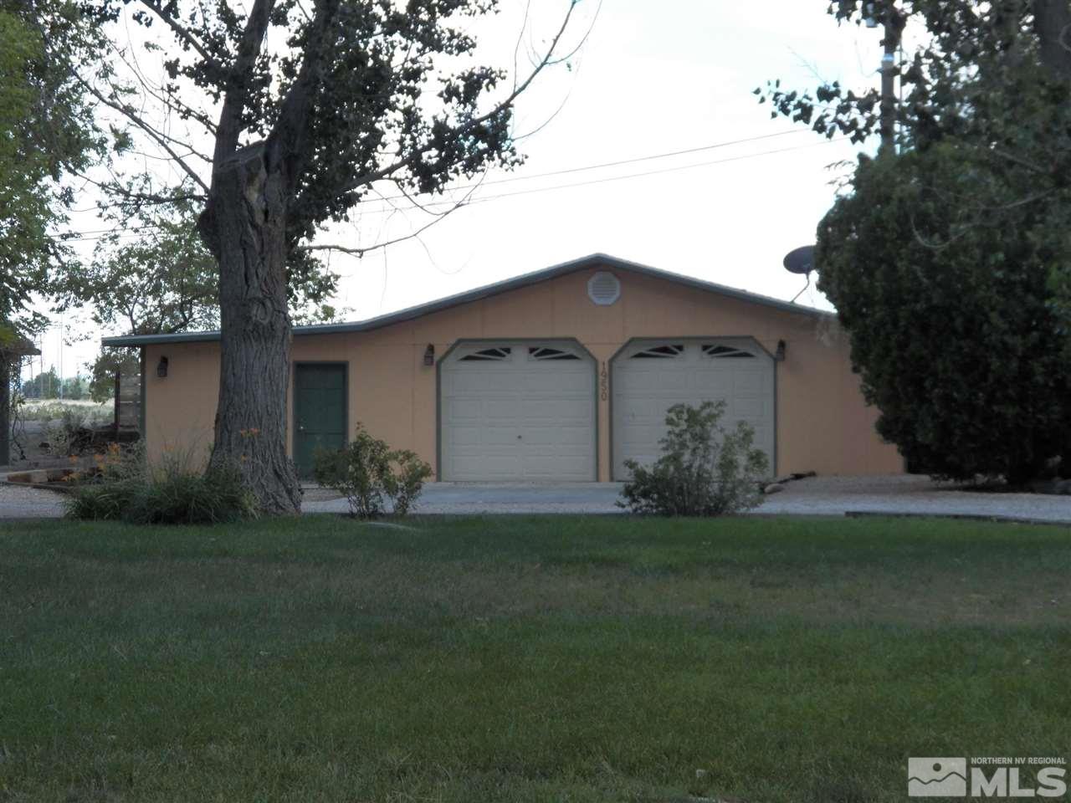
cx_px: 536
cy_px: 402
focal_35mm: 80
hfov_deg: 24.4
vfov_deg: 18.4
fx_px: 2475
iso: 125
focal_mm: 14.4
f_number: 4
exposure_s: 1/320
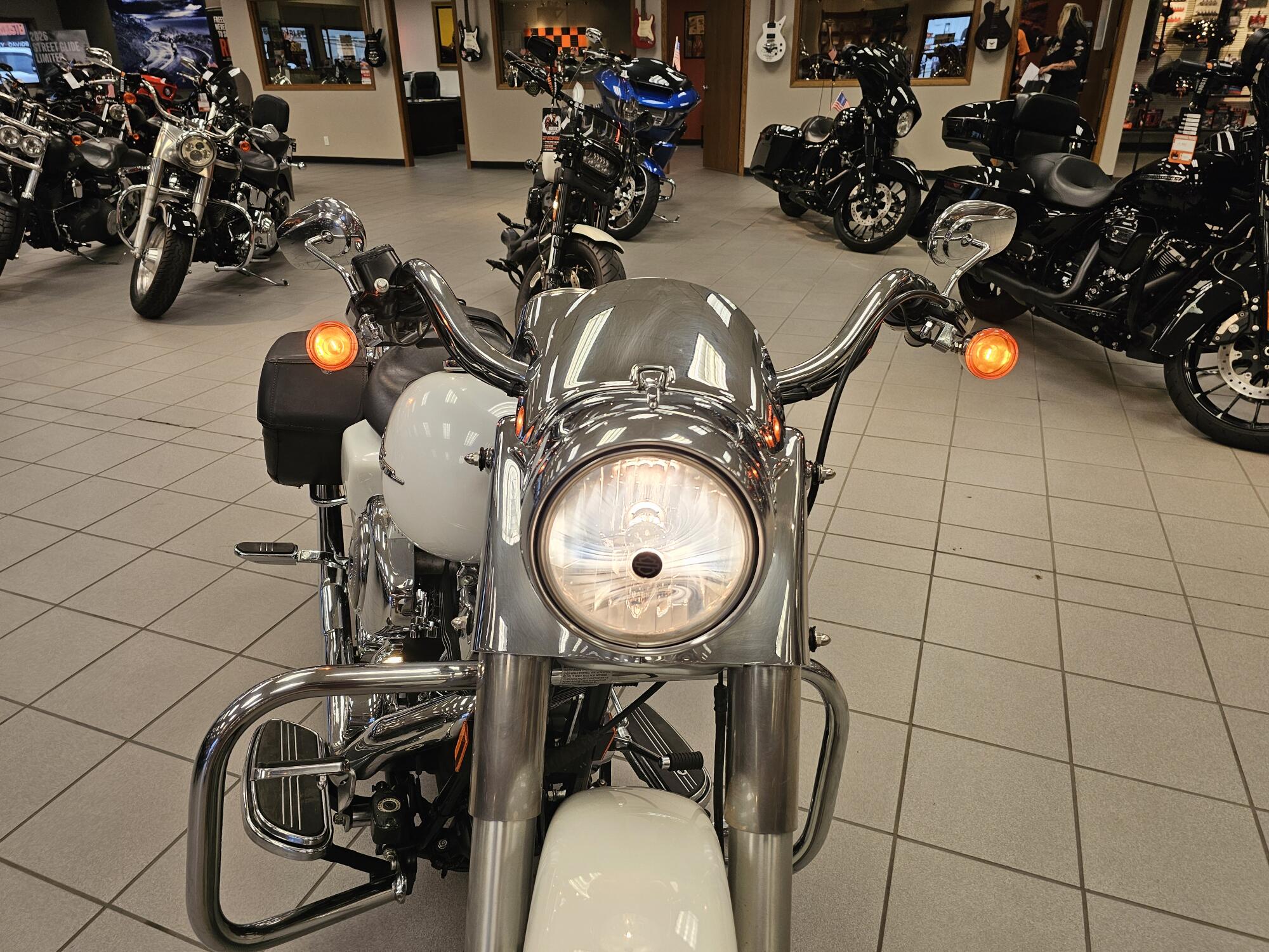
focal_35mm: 23
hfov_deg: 73.9
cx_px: 634
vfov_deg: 58.9
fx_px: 843
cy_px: 476
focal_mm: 6.3
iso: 80
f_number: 1.7
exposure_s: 1/120
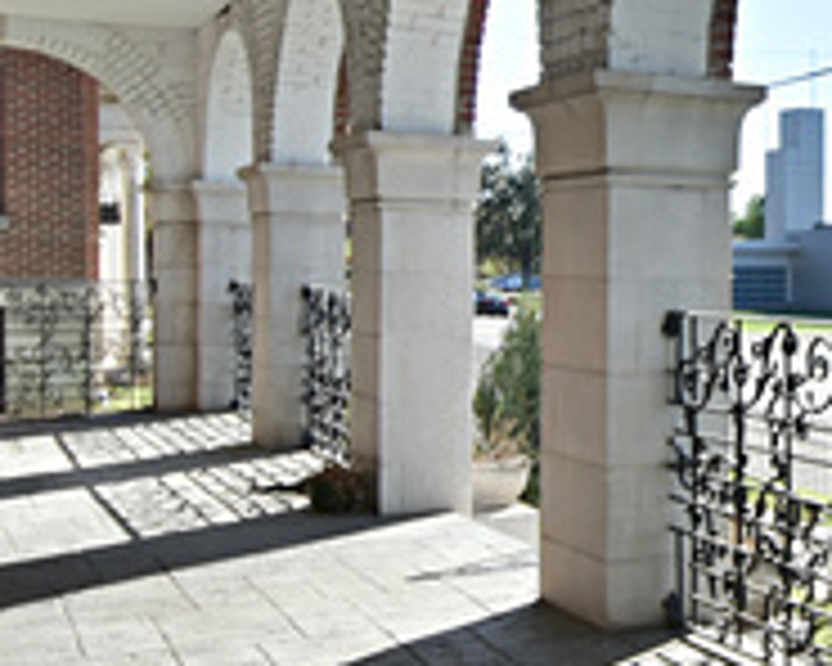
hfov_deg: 29.0
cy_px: 328
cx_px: 976
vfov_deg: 26.7
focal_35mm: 57
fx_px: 1404
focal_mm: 10
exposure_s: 1/1600
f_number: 5.6
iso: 640
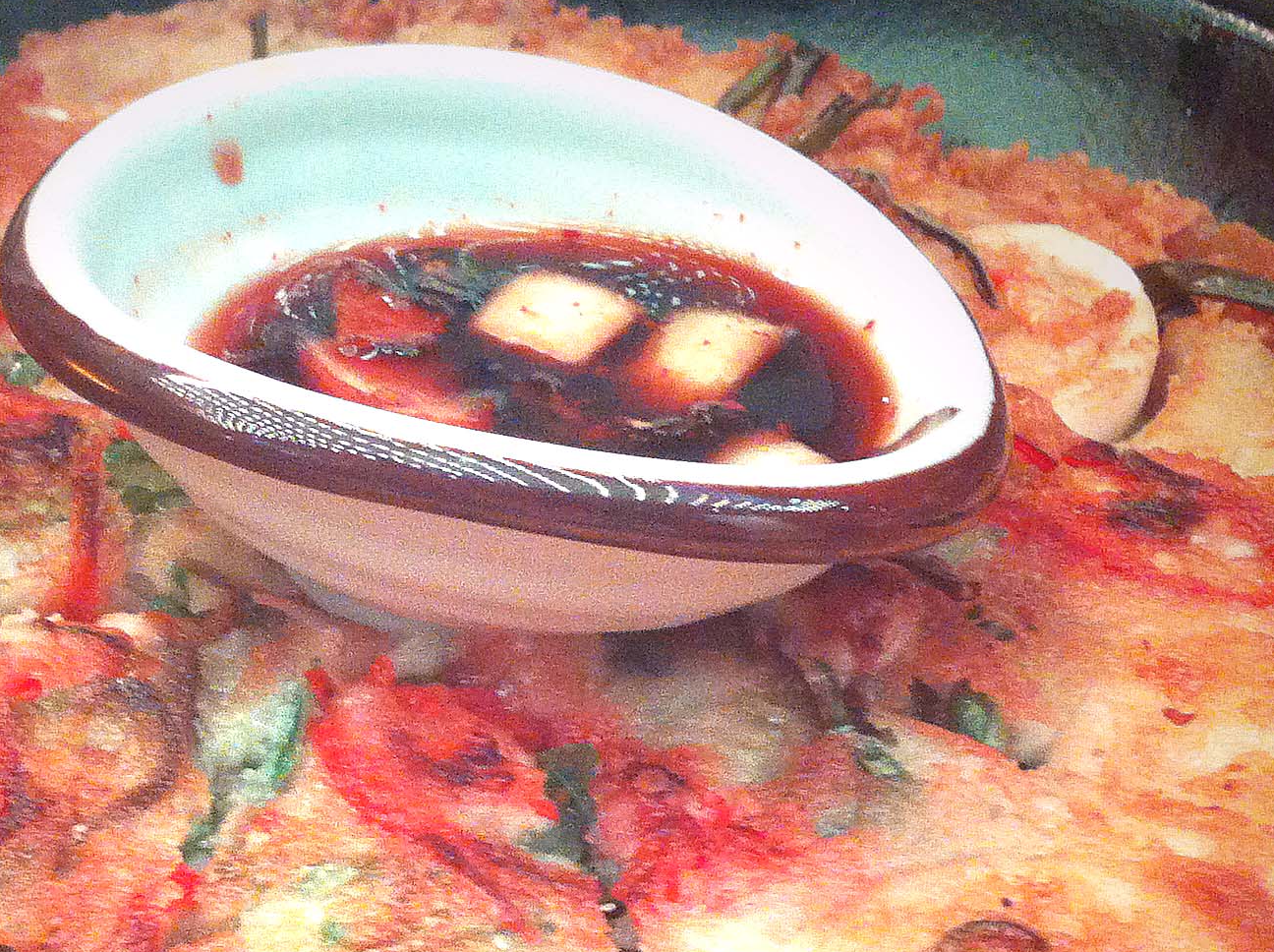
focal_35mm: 70
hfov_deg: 27.7
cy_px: 751
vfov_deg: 20.7
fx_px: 2572
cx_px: 470
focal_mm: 3.85
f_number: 2.8
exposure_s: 1/17
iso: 400
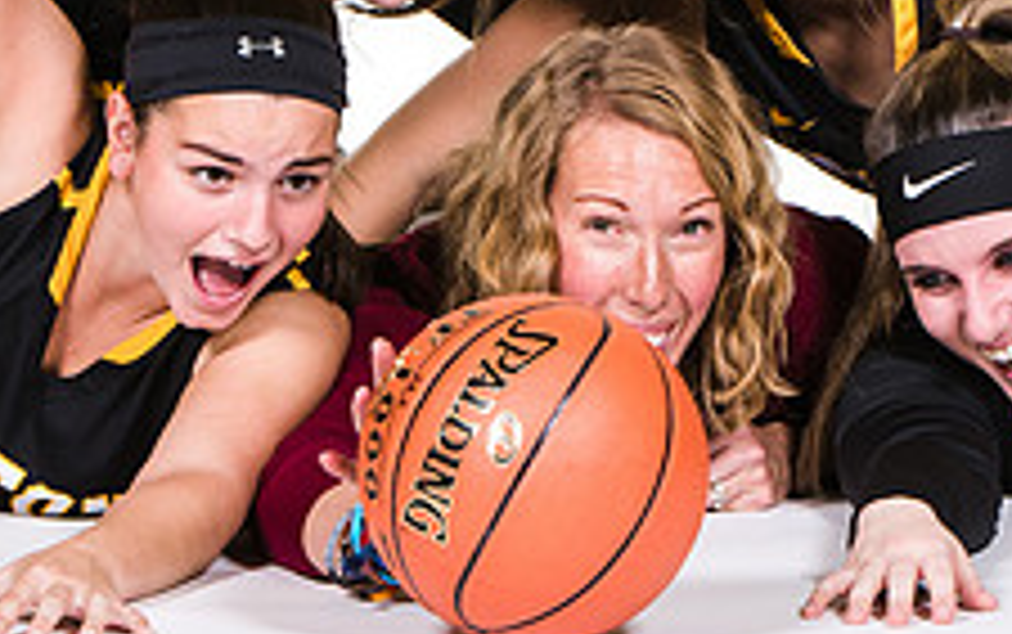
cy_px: 162
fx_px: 11565
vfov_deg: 3.1
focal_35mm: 419
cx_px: 522
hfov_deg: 5.0
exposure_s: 1/160
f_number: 6.3
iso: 200
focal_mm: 102
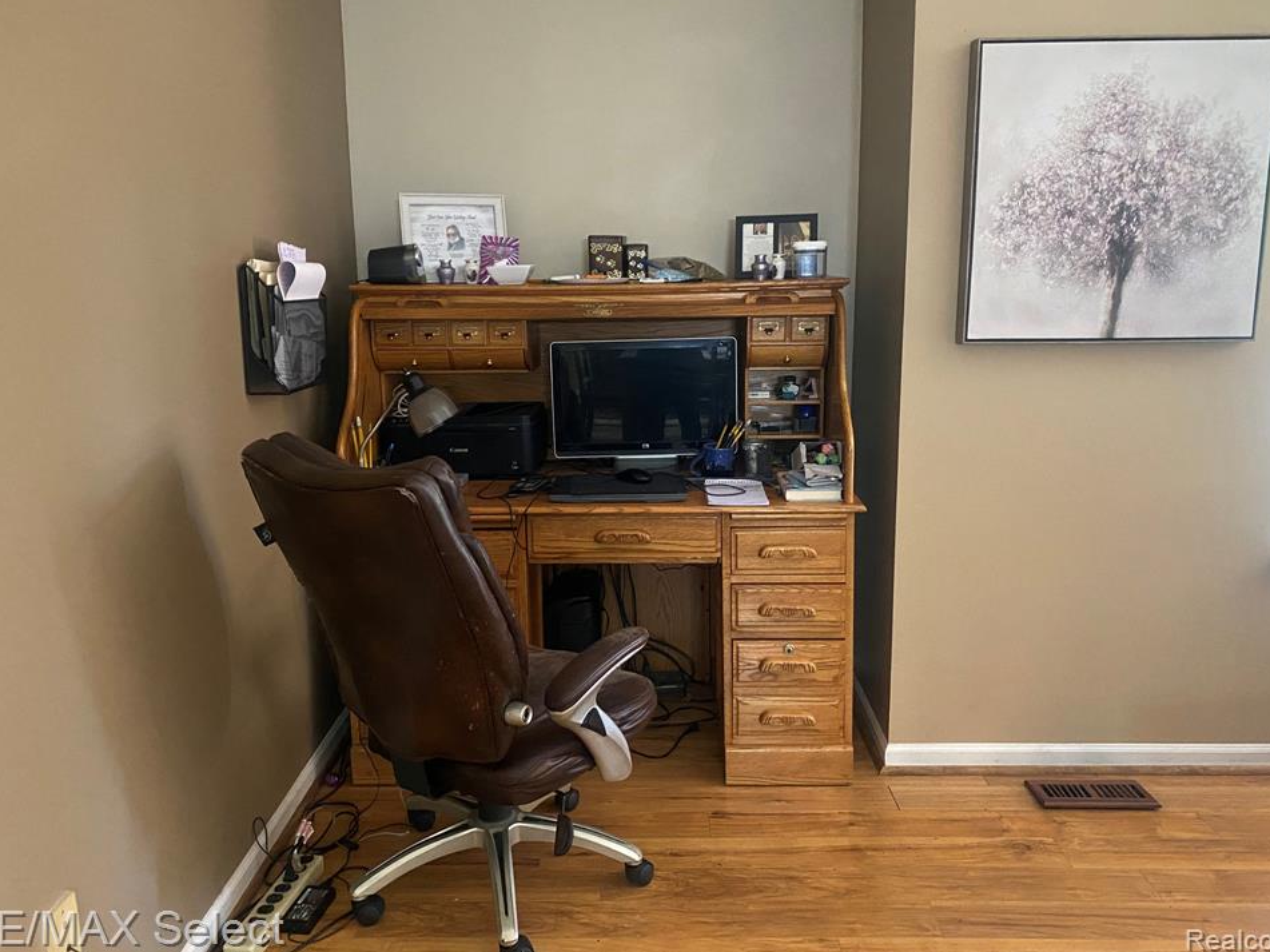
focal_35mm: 28
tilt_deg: -11.2
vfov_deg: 49.7
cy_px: 449
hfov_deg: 63.5
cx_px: 637
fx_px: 1027
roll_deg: +0.9
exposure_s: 1/30
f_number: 1.8
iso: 640
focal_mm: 4.25
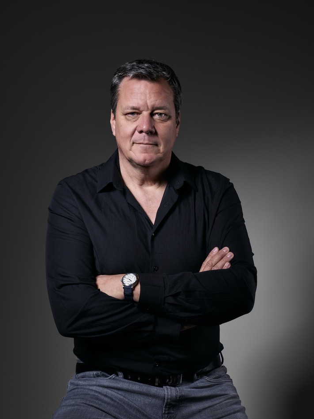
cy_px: 229
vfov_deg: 34.3
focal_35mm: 56
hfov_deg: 26.1
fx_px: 678
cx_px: 159
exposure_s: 1/160
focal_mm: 51
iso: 100
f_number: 13
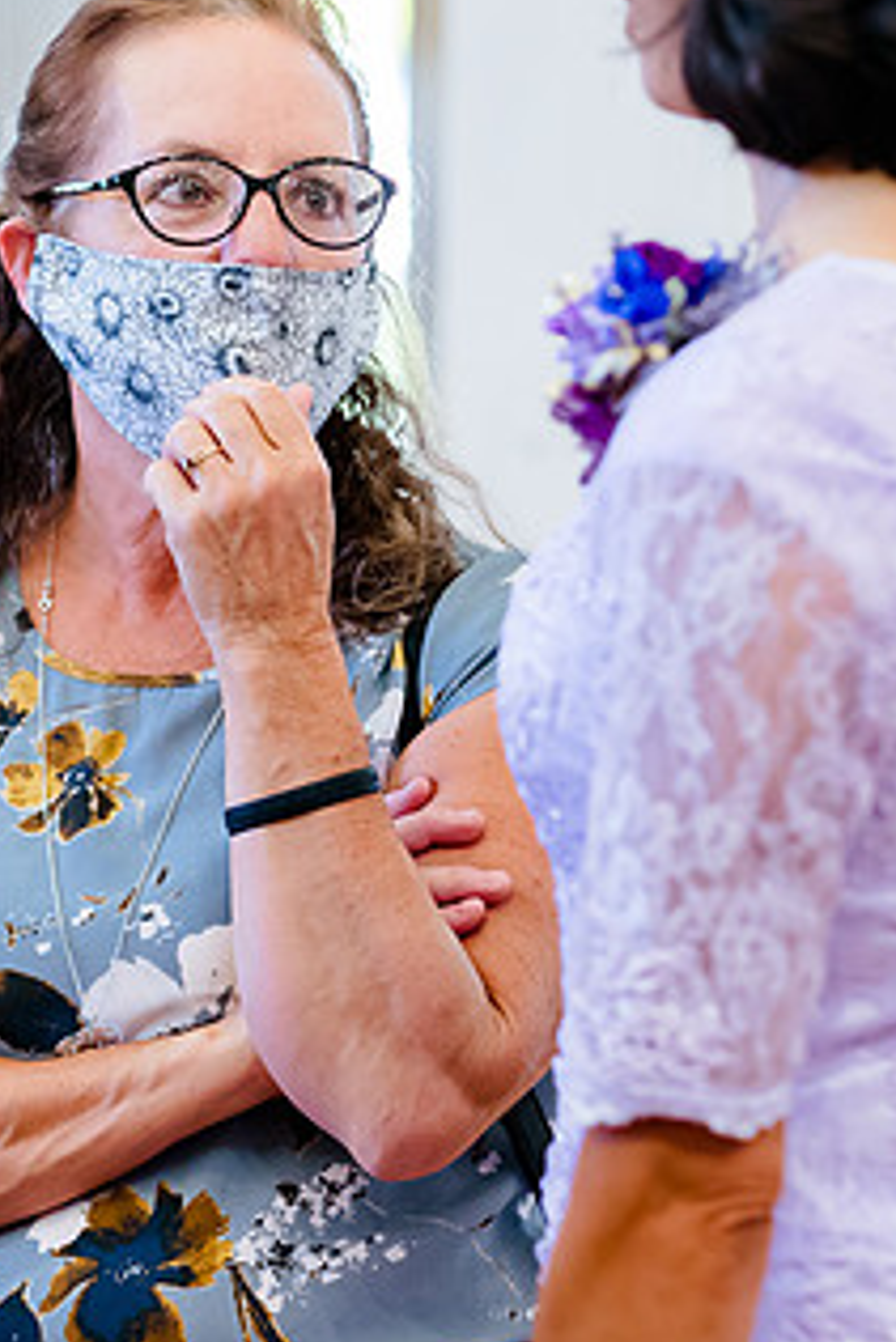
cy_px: 480
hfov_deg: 5.2
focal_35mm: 267
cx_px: 481
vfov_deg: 7.7
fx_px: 9956
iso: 2000
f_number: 2.8
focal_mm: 125
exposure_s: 1/400
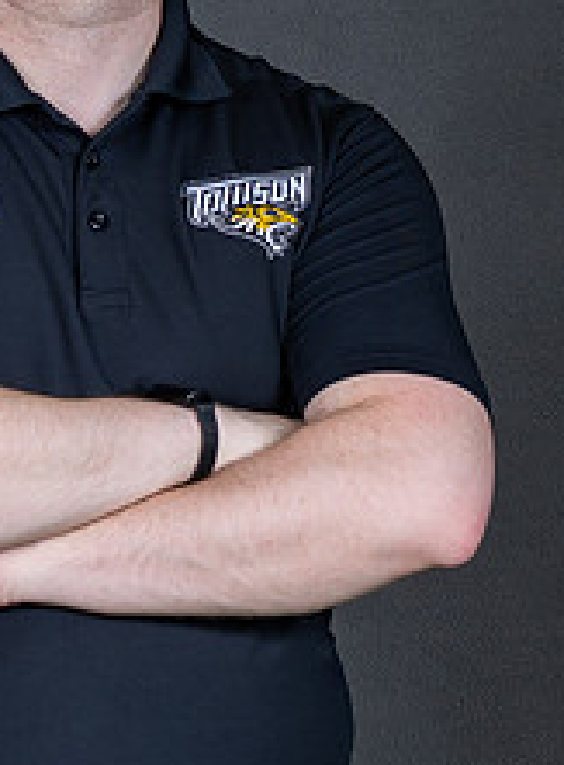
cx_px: 293
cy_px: 108
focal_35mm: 412
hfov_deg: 3.6
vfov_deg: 4.8
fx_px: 9047
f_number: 6.3
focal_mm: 70
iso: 125
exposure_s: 1/200
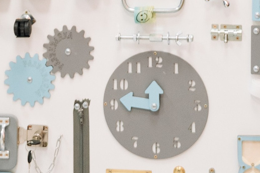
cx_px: 167
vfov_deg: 6.8
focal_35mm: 189
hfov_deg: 10.9
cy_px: -253
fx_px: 1364
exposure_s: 1/125
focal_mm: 35
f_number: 3.2
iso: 500
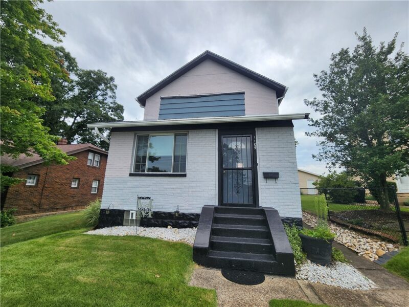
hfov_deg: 106.2
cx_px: 204
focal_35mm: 13
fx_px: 154
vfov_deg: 89.9
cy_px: 154
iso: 50
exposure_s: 1/904
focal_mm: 2.2
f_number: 2.2
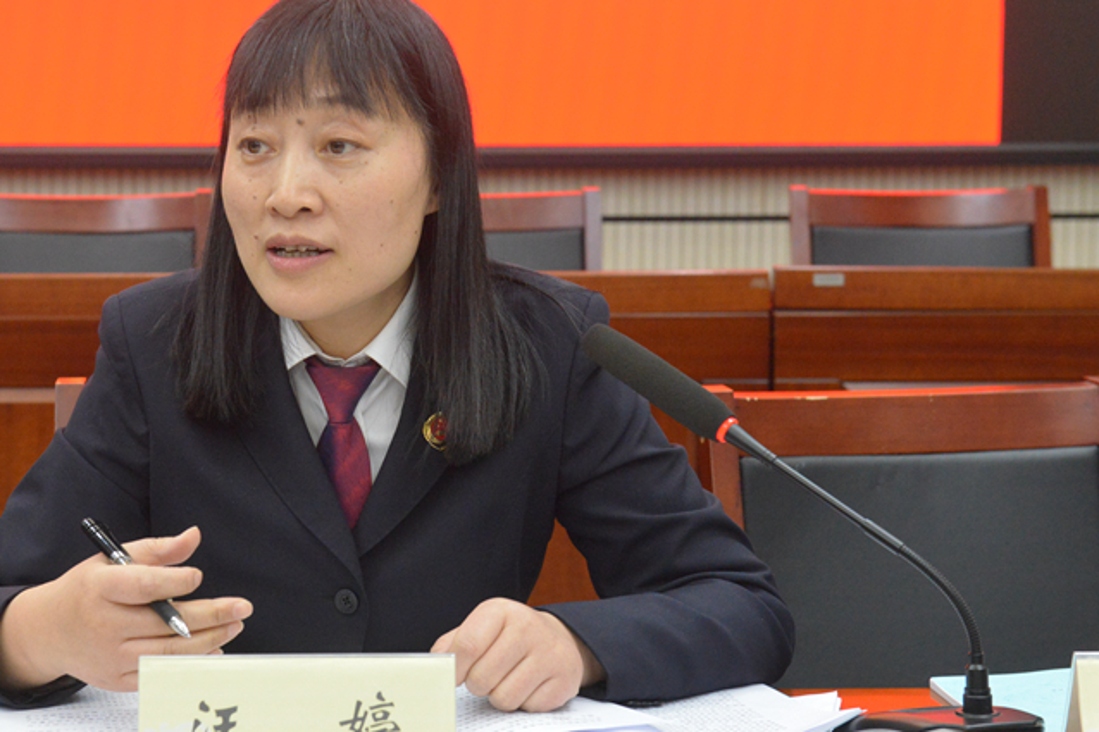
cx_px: 429
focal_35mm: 88
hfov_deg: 23.1
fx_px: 2686
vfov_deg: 15.5
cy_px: 350
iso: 6400
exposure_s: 1/200
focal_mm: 66
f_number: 7.1
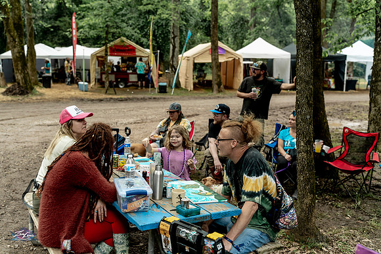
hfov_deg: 51.9
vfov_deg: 36.0
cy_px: 127
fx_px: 392
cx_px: 190
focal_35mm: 37
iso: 160
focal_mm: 37
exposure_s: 1/200
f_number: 2.8
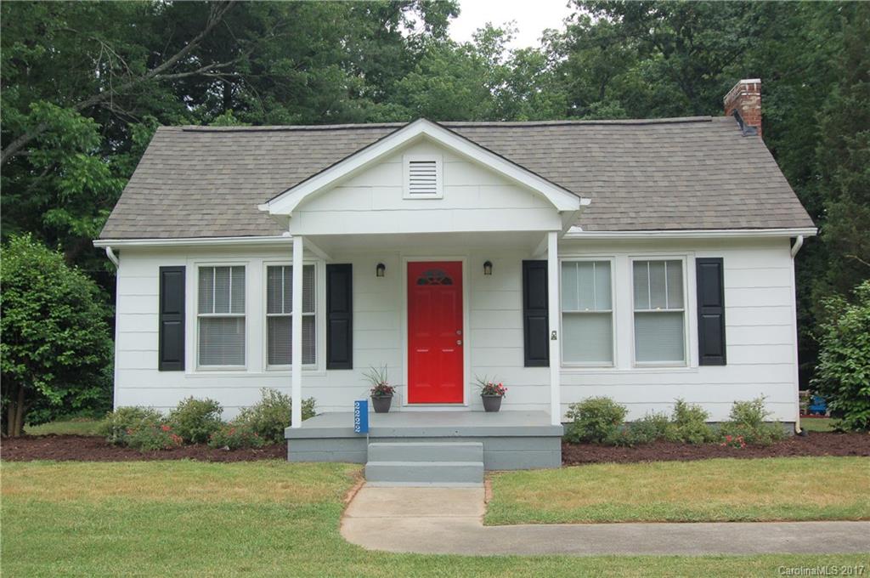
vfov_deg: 36.8
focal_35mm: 36
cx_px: 435
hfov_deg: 53.2
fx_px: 869
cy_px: 289
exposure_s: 1/200
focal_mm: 24
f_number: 7.1
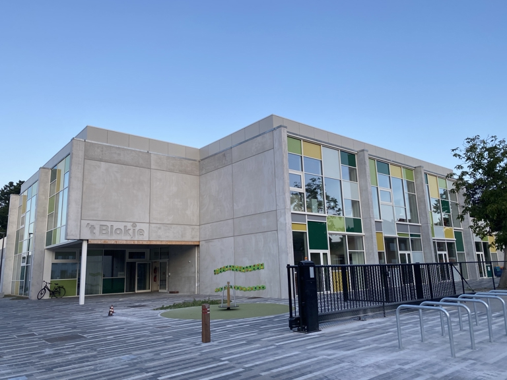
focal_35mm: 26
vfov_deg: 53.1
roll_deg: +1.6
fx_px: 381
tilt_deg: +11.5
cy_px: 190
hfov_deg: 67.3
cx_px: 254
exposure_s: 1/554
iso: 32
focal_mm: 4.25
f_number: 1.8
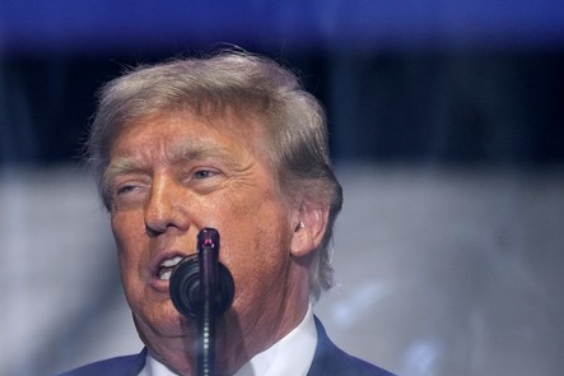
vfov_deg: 2.1
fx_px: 10336
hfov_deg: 3.1
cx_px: 199
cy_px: 266
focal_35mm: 660
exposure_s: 1/400
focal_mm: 300
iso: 2000
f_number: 4.5
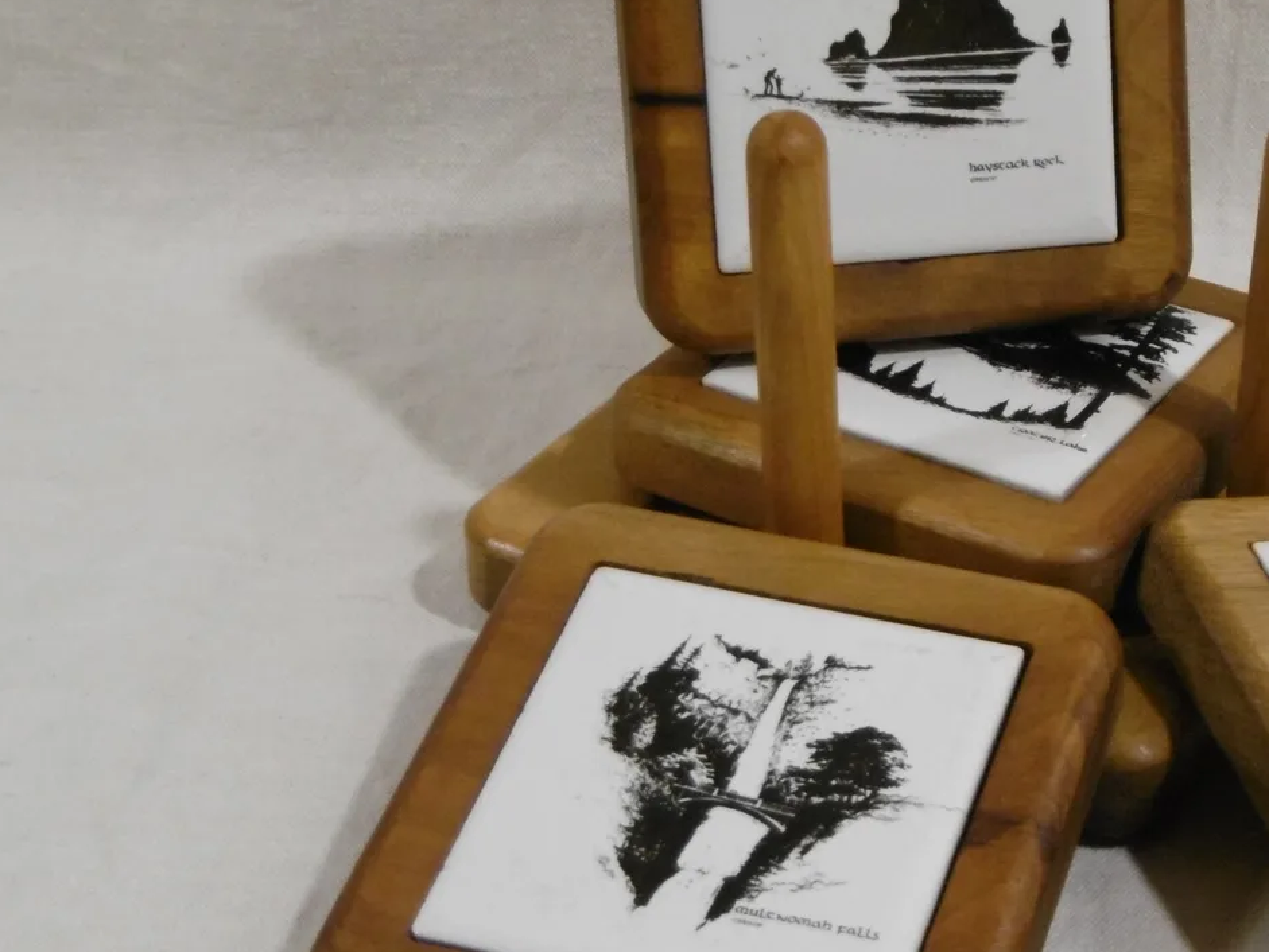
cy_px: 500
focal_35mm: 73
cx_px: 1032
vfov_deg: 20.2
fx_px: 2677
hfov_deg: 26.1
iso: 400
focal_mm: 7.7
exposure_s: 1/30
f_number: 3.8
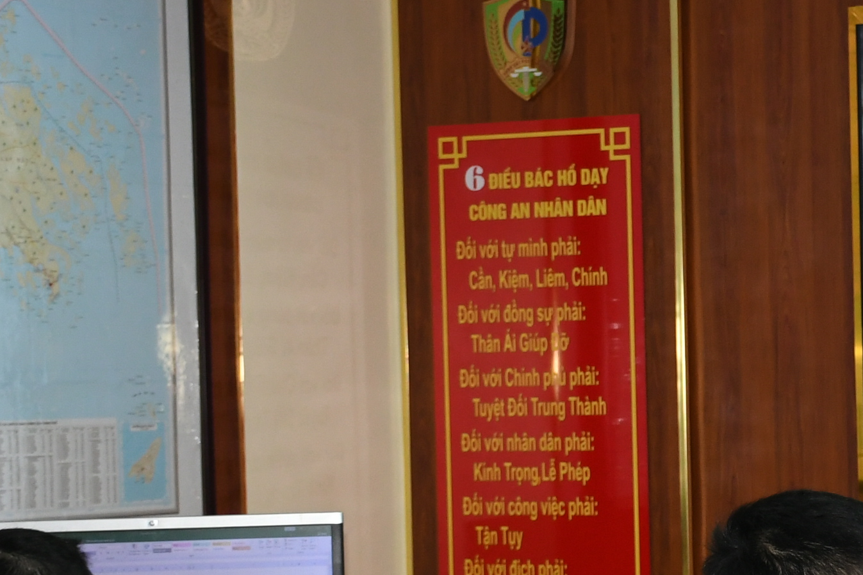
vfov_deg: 10.9
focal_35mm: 126
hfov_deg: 15.7
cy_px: 408
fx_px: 3009
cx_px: 1040
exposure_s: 1/250
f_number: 4
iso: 800
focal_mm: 27
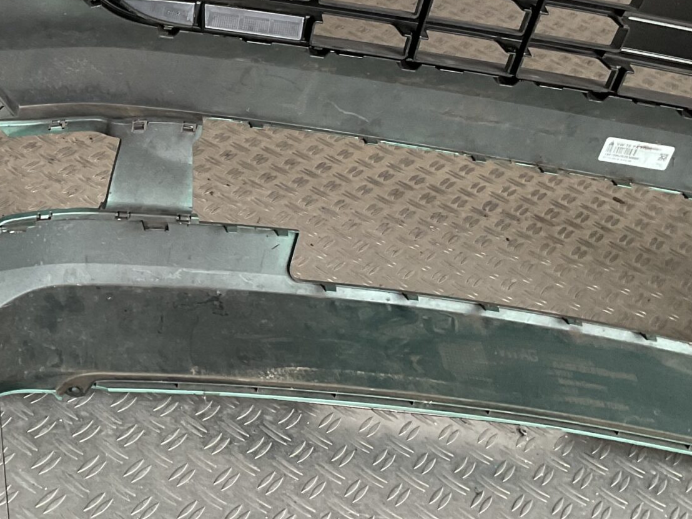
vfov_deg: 21.8
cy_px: 161
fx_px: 1339
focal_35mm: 67
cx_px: 56
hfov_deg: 27.8
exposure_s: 1/50
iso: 64
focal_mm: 3
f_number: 1.8
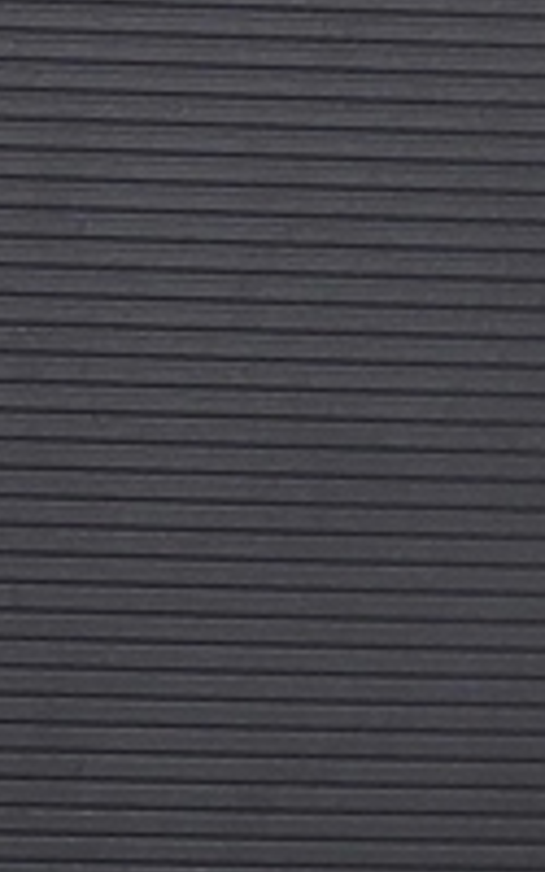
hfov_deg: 8.0
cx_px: 340
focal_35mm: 163
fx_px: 3874
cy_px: 1321
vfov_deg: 12.2
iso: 500
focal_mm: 5.23
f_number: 1.8
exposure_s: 1/25
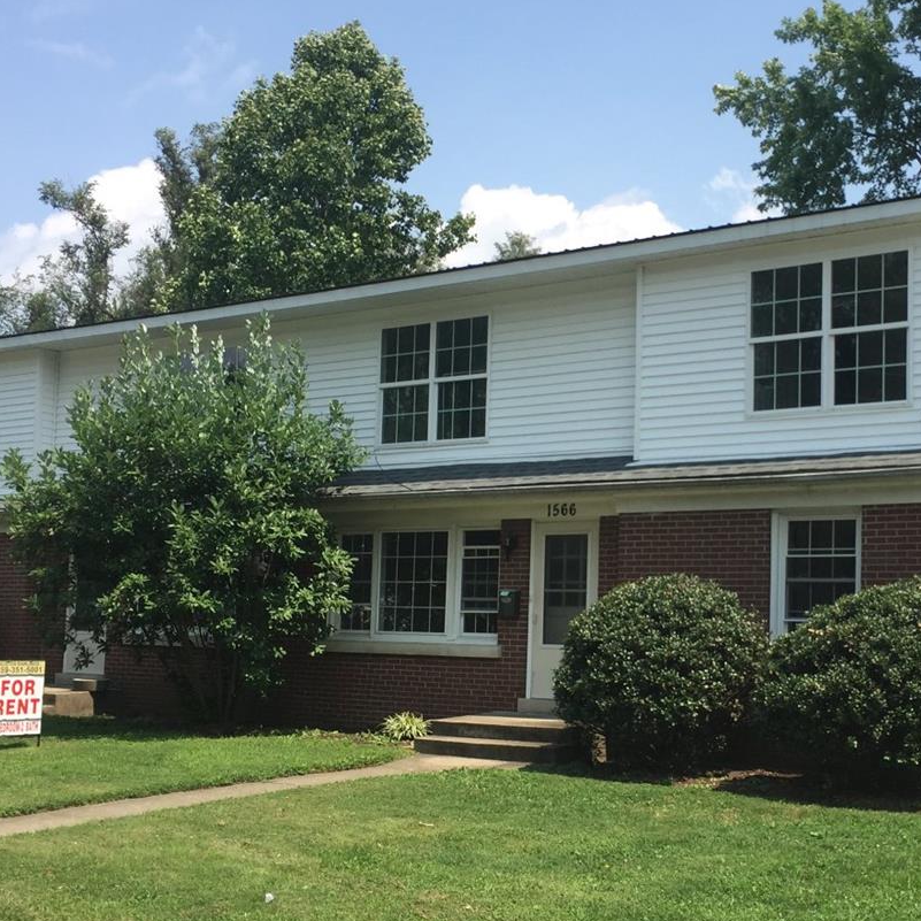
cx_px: 601
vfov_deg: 35.3
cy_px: 515
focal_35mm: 48
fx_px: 1445
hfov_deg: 35.1
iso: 32
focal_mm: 4.15
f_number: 2.2
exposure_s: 1/1412
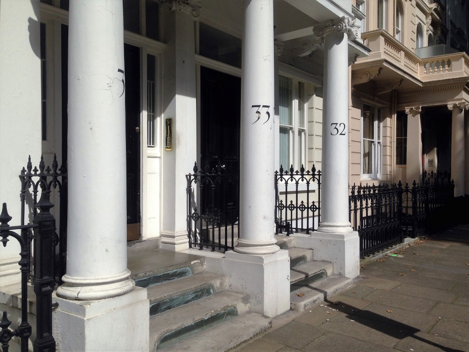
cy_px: 176
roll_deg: +0.3
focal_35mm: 33
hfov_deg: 55.4
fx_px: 447
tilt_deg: +1.3
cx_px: 234
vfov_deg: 42.9
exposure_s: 1/3623
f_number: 2.4
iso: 50
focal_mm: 4.12
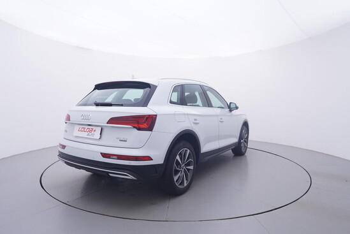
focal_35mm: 22
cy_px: 117
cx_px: 175
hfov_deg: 77.3
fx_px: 219
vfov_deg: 56.2
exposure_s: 1/80
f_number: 5
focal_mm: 15
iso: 200
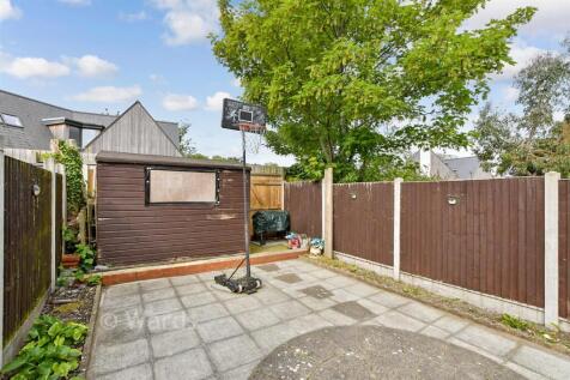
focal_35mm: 15
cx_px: 285
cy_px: 190
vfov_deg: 77.3
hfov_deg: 100.4
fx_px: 237
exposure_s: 1/1250
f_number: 10
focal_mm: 10
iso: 1600
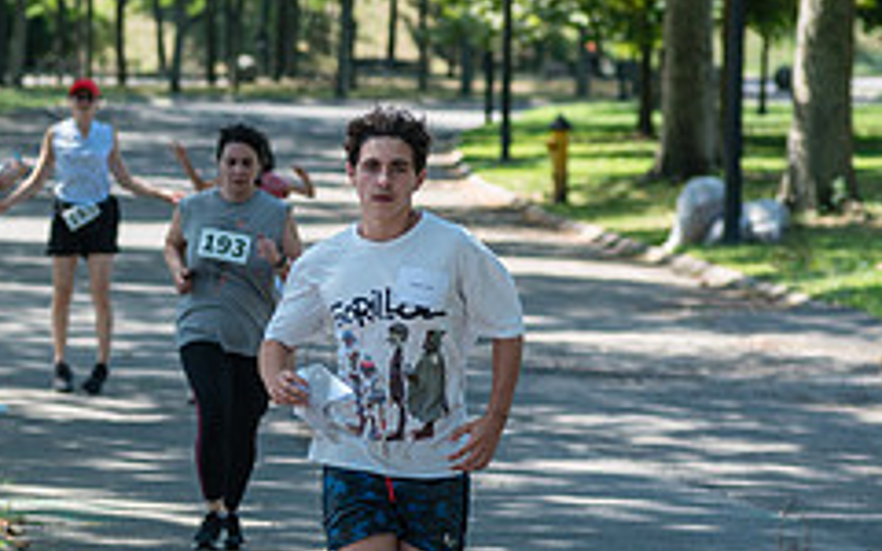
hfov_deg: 7.1
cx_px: 316
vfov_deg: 4.4
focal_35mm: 297
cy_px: 380
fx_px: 7139
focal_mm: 120
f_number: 4
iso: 200
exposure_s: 1/400
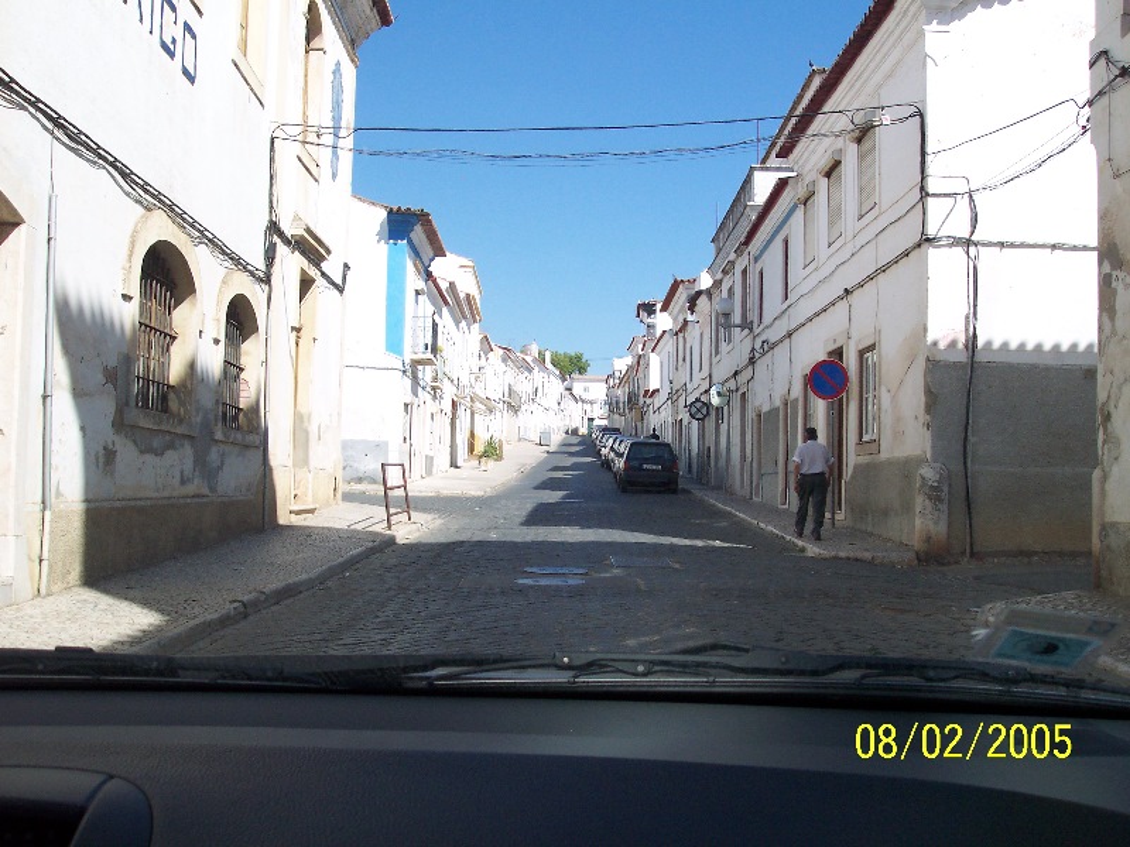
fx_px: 1240
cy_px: 424
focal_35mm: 38
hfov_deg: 49.0
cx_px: 565
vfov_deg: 37.7
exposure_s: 1/500
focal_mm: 8
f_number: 4.8
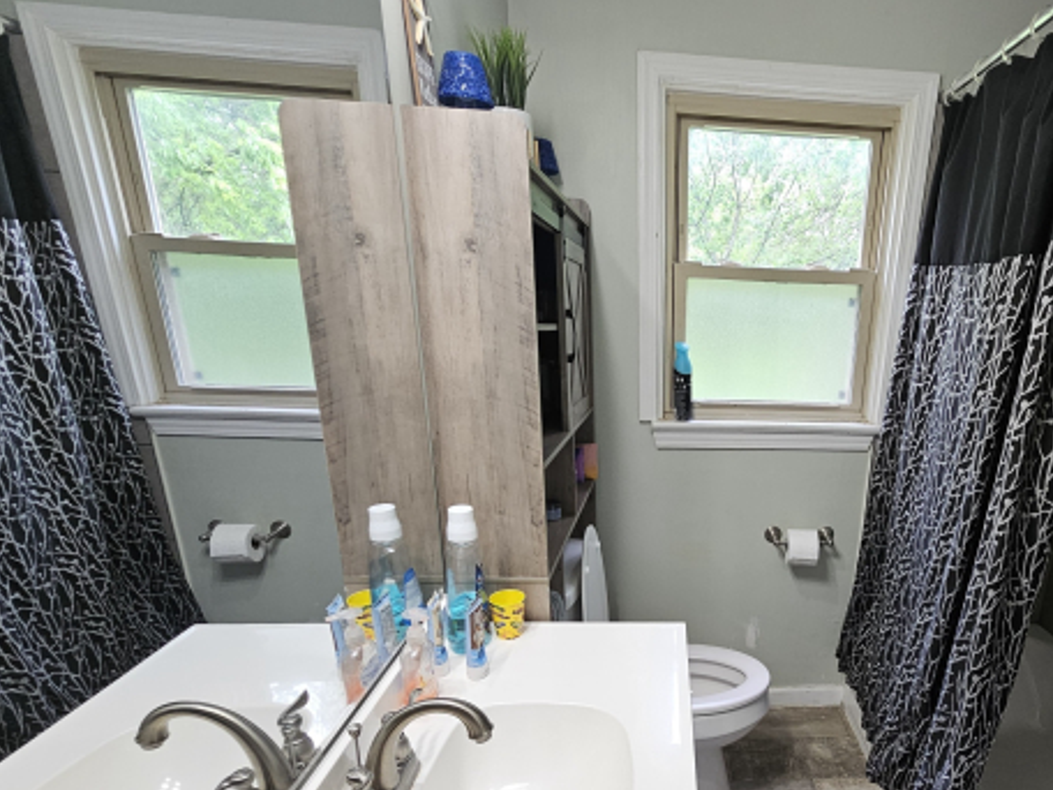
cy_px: 504
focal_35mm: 19
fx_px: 578
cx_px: 722
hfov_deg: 81.1
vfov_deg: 67.4
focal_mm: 2.2
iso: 250
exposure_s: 1/100
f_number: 2.2
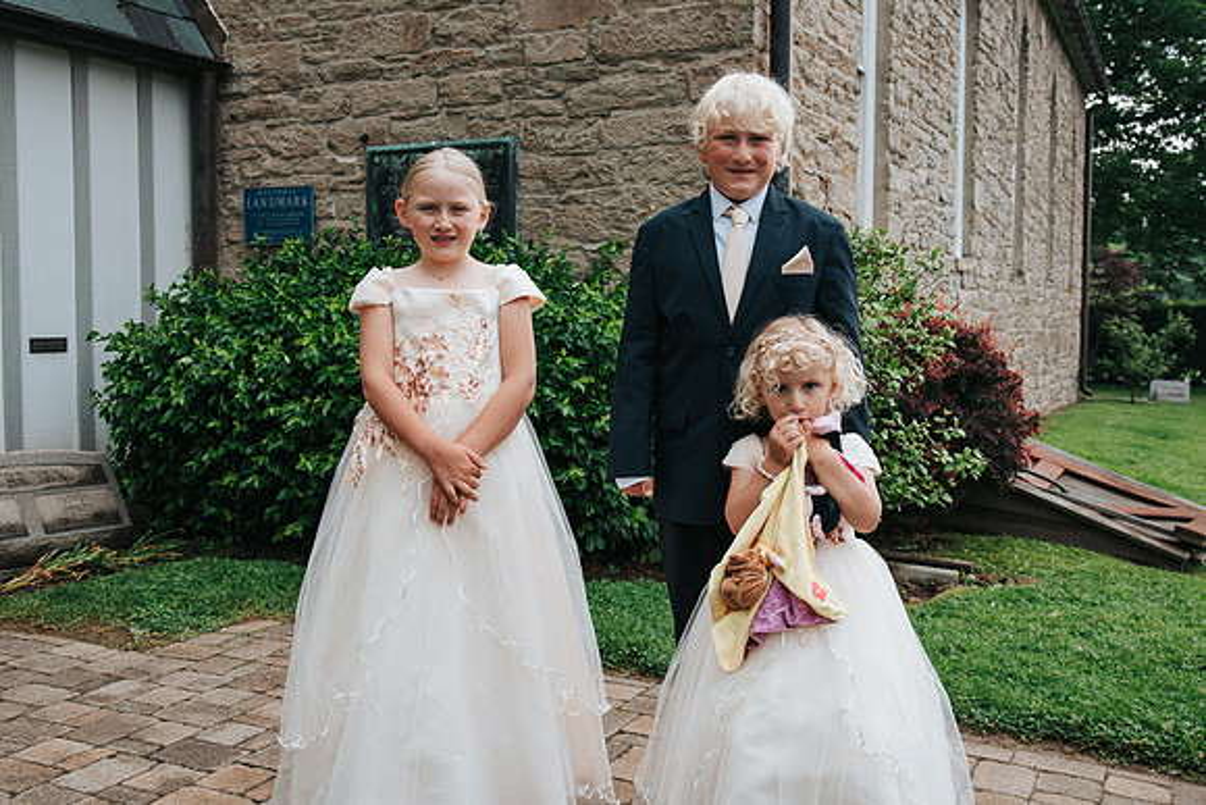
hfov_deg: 49.8
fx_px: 1300
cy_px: 362
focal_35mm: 39
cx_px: 587
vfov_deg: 34.4
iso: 200
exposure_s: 1/125
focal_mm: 34
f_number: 5.6
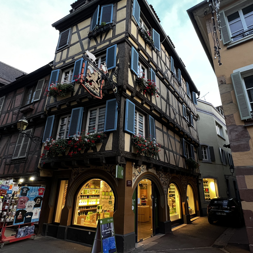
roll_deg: -0.1
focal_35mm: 19
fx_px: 157
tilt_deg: +20.2
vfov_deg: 77.7
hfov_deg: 77.5
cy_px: 130
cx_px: 138
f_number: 1.8
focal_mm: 1.57
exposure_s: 1/50
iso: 200
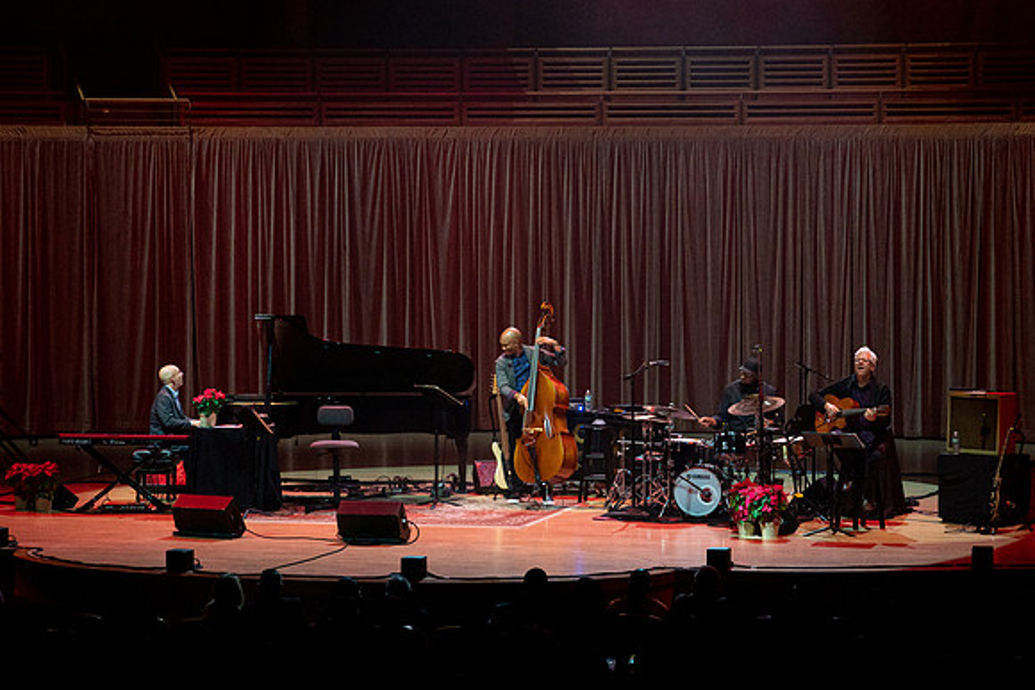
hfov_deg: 18.6
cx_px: 522
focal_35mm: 110
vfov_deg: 12.4
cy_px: 308
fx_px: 3168
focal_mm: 97
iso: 2500
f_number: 6.3
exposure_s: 1/250
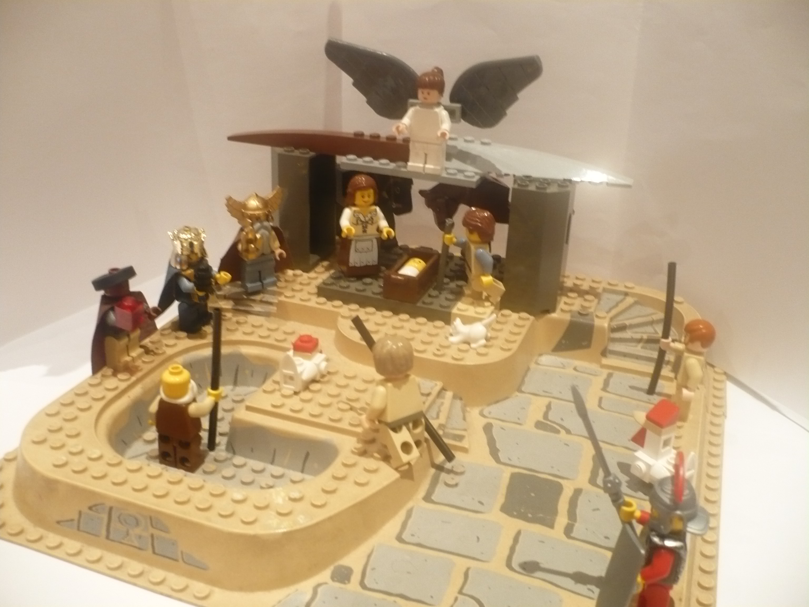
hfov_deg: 52.6
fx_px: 818
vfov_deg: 40.7
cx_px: 404
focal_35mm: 35
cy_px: 304
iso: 250
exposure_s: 1/8
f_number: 2.8
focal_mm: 5.8
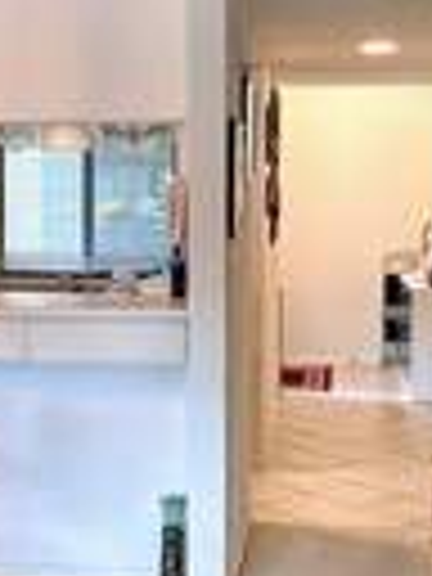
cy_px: 274
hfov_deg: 21.0
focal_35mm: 70
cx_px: 184
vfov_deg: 27.8
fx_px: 1165
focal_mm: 2.22
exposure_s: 1/60
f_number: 2.2
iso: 250
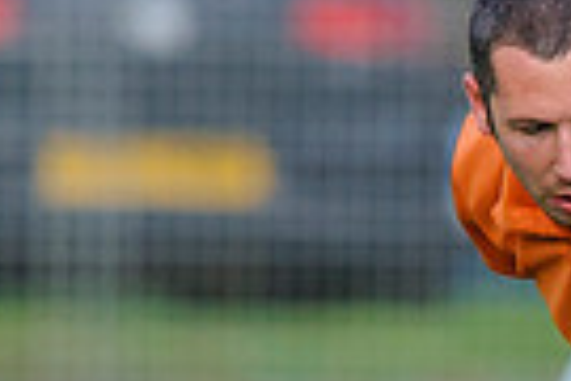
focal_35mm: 3280
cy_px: 499
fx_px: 52020
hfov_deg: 0.6
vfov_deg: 0.4
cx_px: 1112
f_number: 4.8
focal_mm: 420
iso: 1000
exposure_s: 1/2000
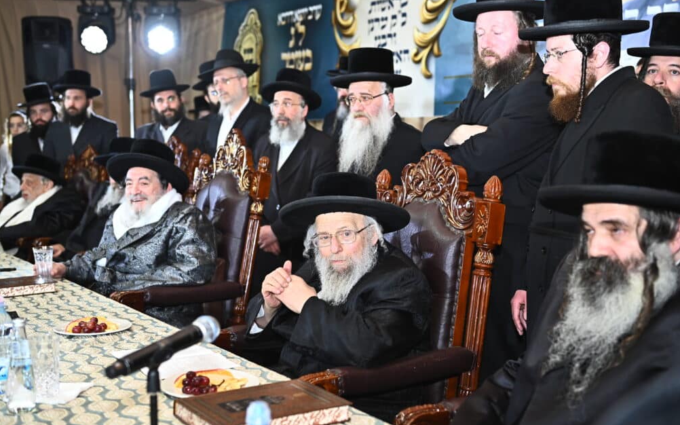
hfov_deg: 40.3
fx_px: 927
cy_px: 229
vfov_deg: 25.8
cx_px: 335
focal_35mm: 50
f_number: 3.2
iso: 1000
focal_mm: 48
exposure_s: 1/200
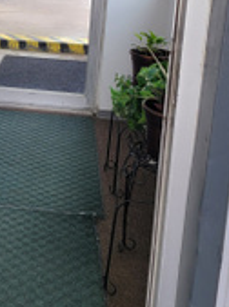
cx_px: -56
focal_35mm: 74
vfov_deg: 25.6
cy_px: 36
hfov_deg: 18.6
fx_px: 655
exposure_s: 1/179
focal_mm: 5
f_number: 1.8
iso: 40
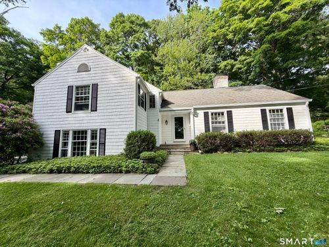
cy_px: 124
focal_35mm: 14
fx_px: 133
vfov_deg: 85.7
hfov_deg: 102.1
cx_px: 164
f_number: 2.2
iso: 50
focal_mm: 2.22
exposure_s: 1/273
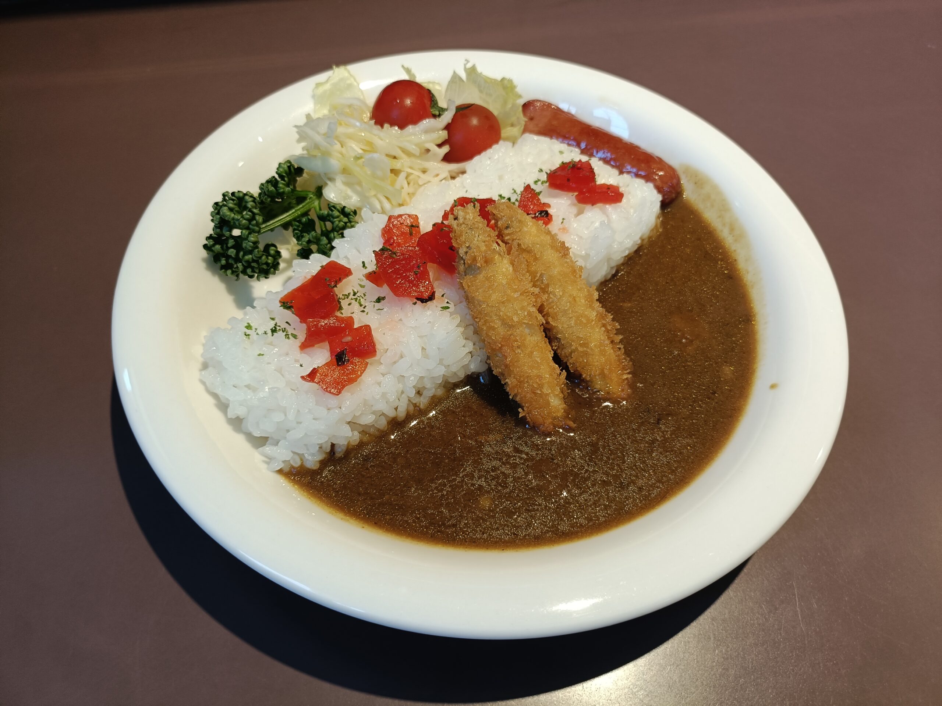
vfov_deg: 54.9
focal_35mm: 25
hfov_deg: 69.4
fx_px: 680
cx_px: 471
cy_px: 353
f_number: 1.7
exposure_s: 1/60
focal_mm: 4.7
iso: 320
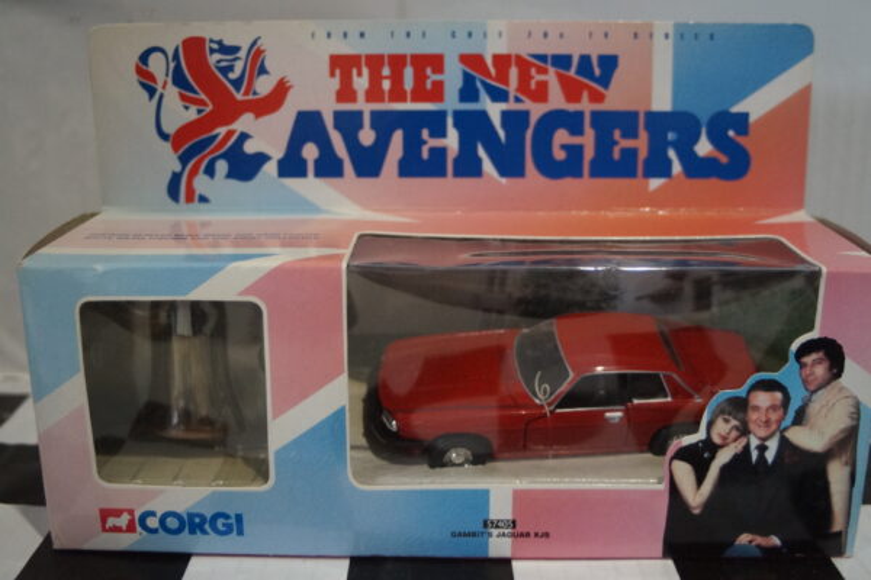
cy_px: 290
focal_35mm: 42
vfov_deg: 31.9
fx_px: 1016
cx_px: 436
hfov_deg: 46.4
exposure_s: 1/160
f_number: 3.5
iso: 2500
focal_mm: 28
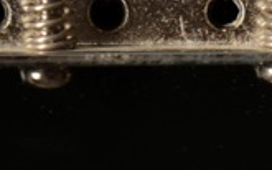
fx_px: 16036
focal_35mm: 2164
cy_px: -513
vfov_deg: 0.6
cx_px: 922
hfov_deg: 1.0
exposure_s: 1/200
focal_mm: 140
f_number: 7.1
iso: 200
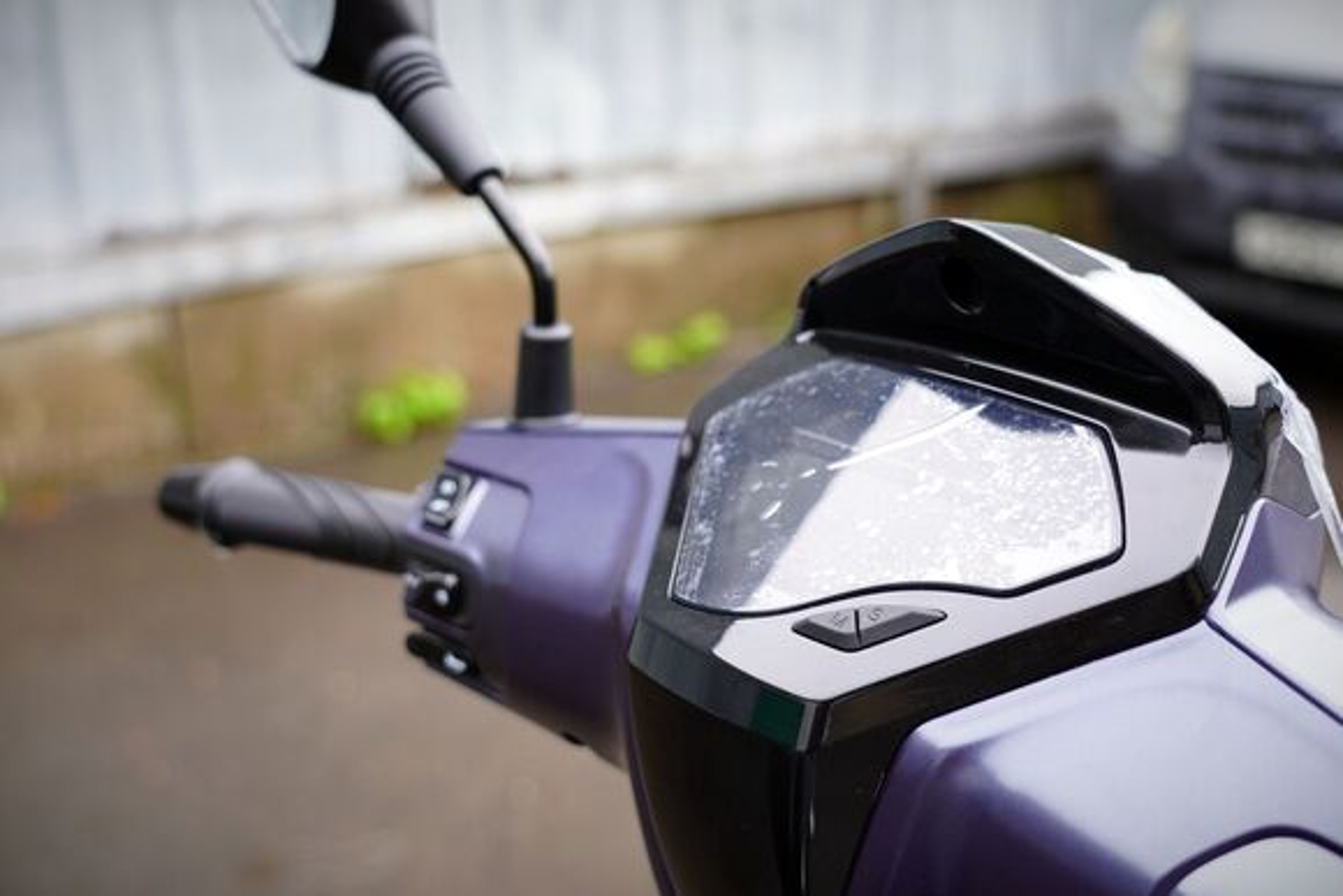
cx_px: 672
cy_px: 448
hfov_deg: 47.4
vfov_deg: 32.6
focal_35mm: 41
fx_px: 1530
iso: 100
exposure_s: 1/60
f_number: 4
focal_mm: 41
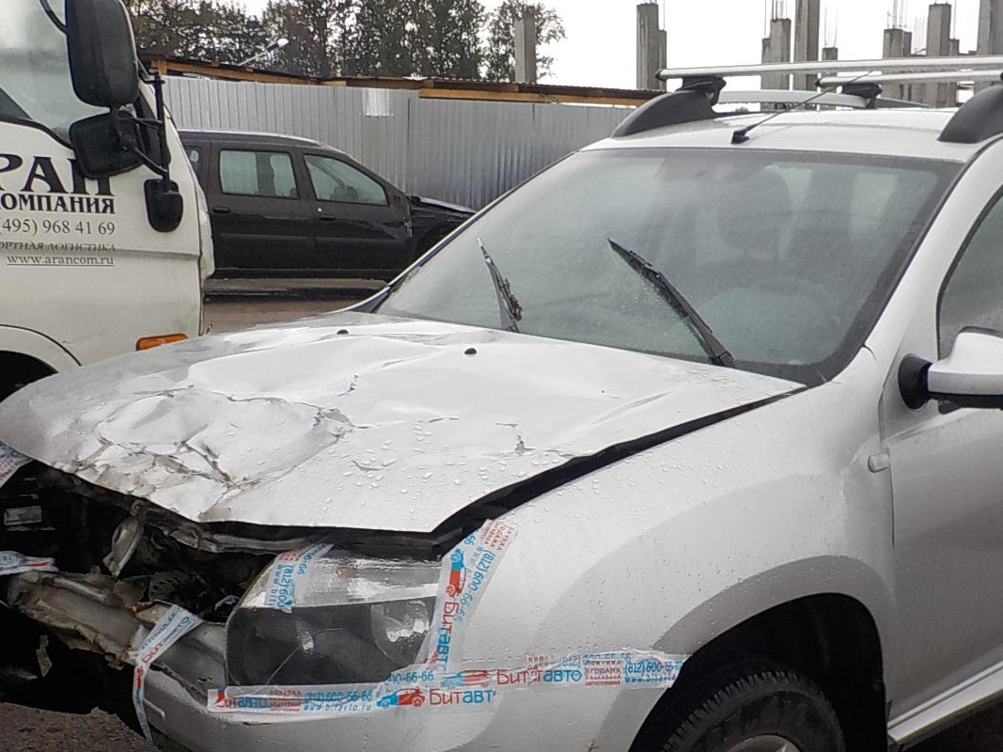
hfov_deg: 41.7
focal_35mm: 45
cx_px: 649
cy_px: 562
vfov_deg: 31.6
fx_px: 1304
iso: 125
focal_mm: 4.1
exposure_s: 1/100
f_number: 3.3
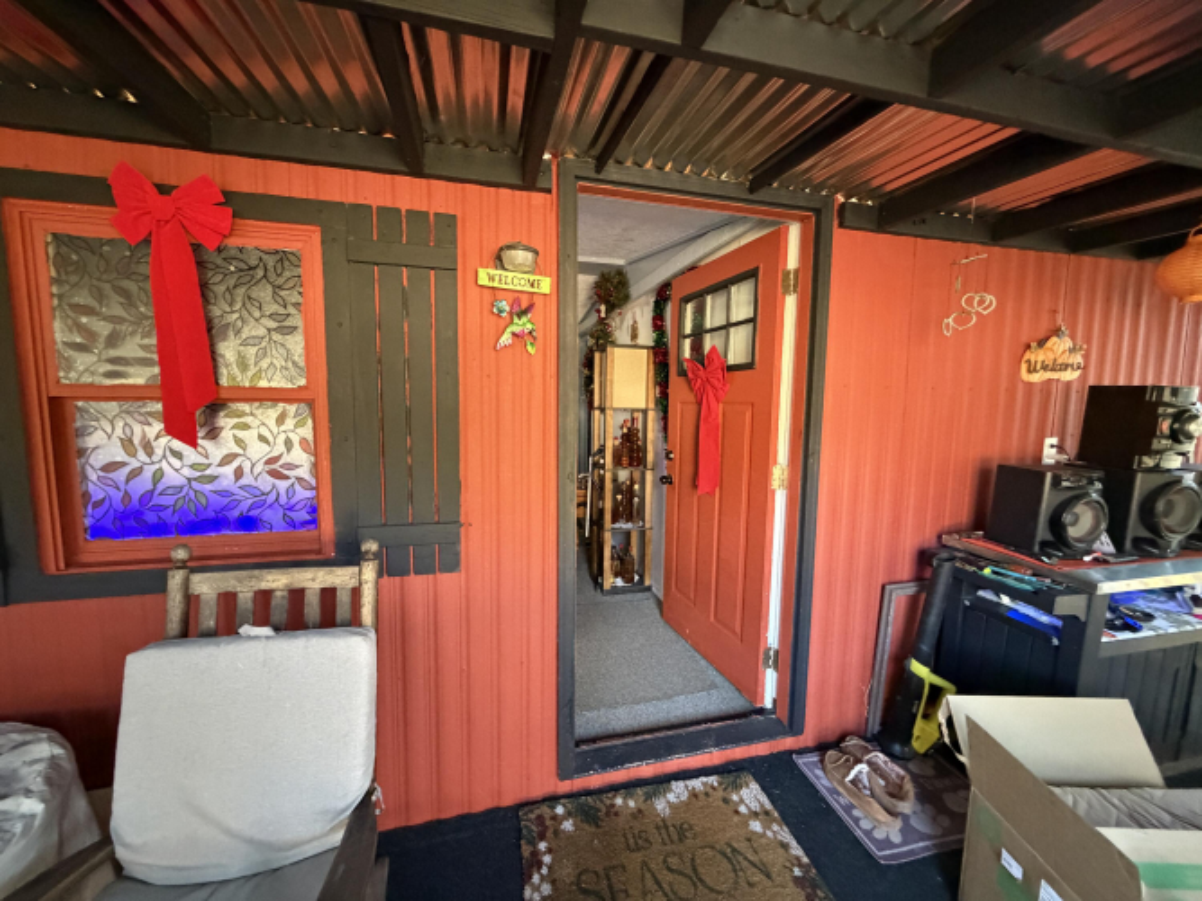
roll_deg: -0.2
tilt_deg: -5.4
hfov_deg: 102.1
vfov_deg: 85.7
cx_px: 601
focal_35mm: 14
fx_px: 486
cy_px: 450
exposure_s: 1/60
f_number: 2.2
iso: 1250
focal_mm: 2.22
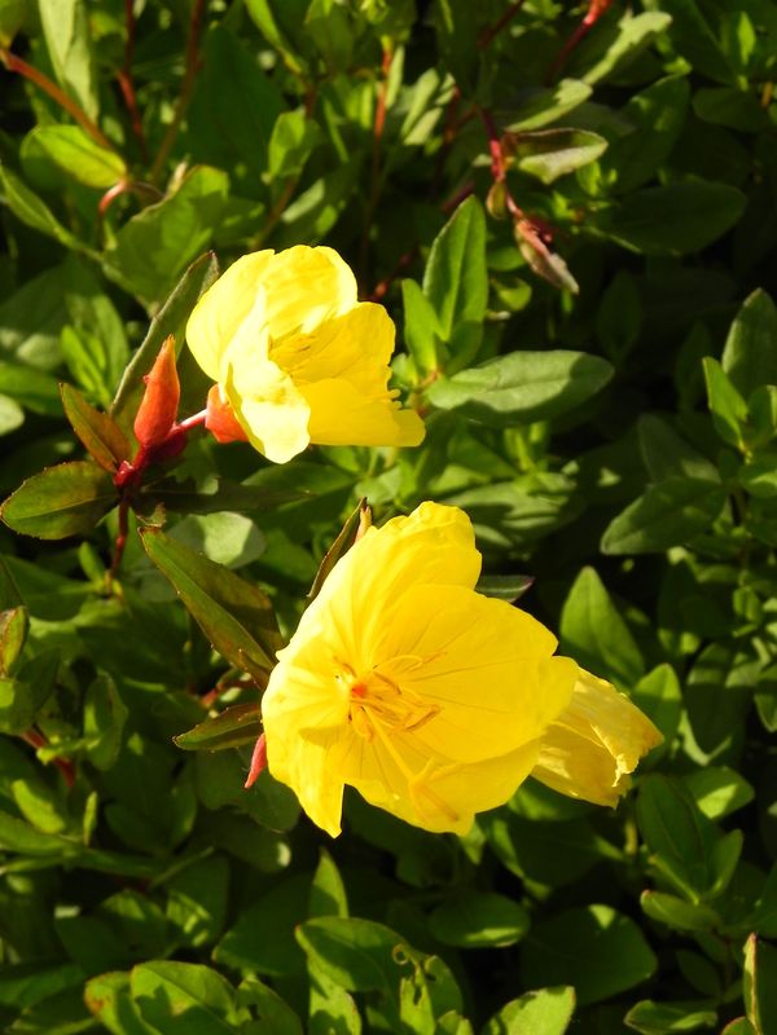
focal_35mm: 58
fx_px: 1736
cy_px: 518
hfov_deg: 25.2
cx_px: 388
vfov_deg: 33.2
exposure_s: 1/800
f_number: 4.5
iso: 160
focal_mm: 10.3
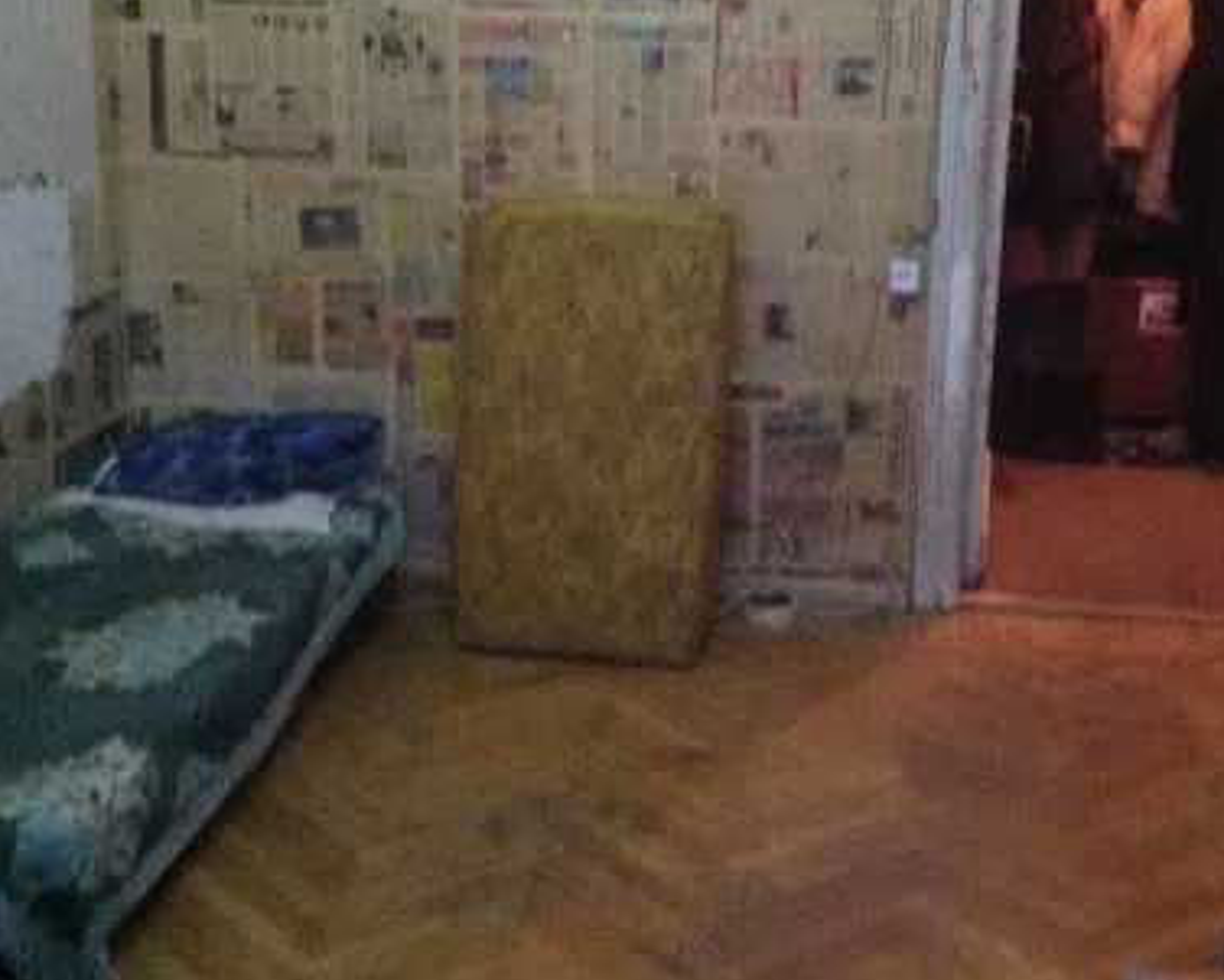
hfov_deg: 32.5
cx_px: 667
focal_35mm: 58
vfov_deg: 26.2
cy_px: 430
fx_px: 2102
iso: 800
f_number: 2.4
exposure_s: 1/15
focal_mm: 4.28
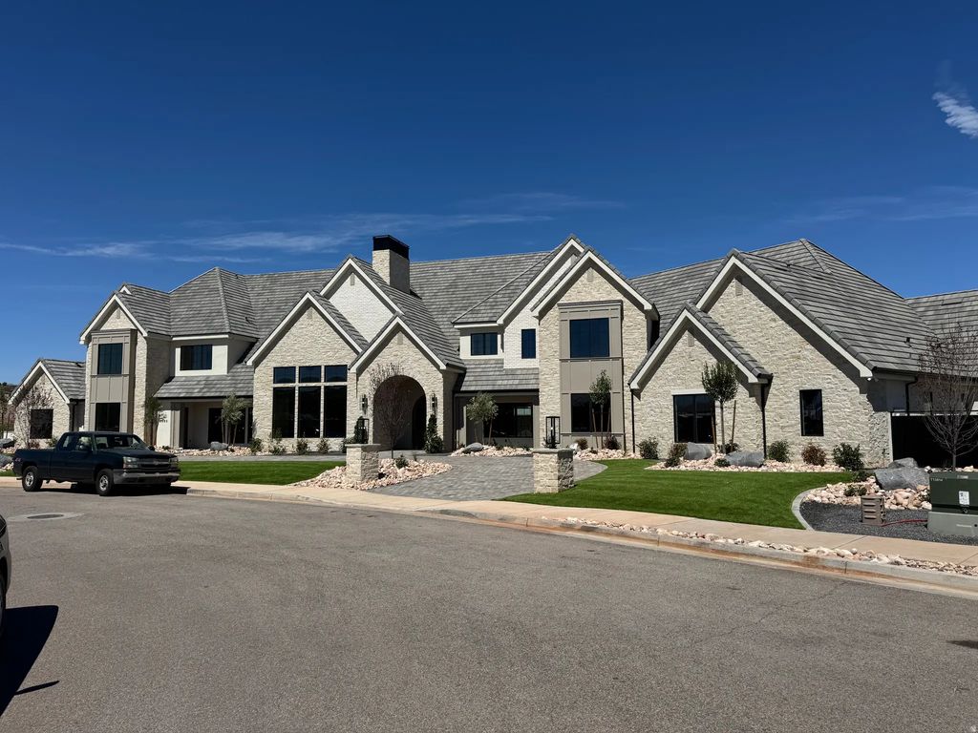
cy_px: 366
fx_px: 678
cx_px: 489
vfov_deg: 56.8
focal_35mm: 24
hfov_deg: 71.6
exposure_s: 1/9009
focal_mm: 6.76
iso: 80
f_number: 1.78
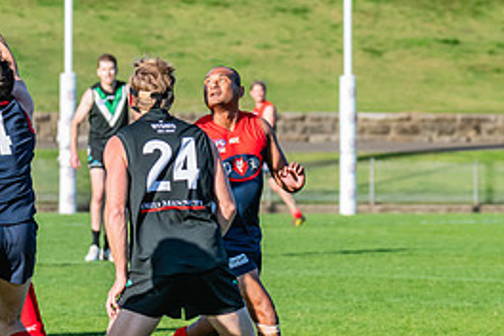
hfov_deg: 4.4
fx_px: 6565
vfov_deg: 2.9
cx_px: -11
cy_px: 88
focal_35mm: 469
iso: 800
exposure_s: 1/1600
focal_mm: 195
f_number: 8
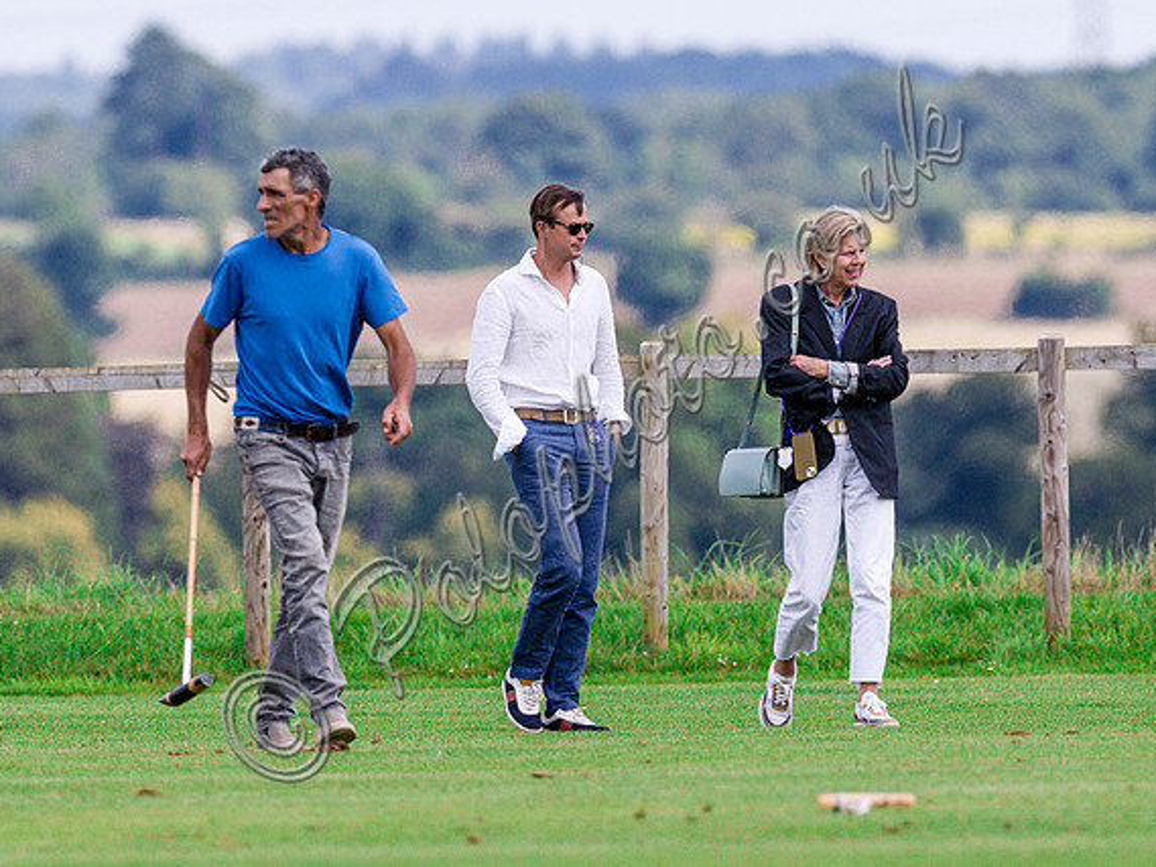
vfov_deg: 1.3
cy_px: 445
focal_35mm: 1174
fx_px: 39214
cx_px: 619
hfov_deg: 1.7
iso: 400
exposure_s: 1/1000
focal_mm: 500
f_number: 6.3
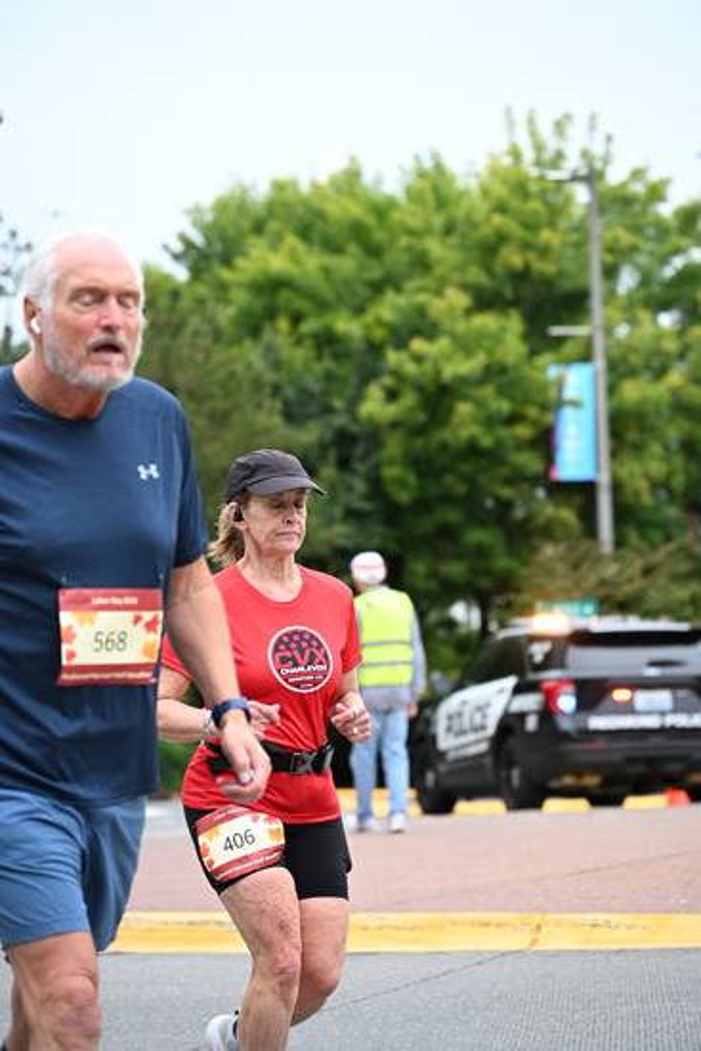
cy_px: 526
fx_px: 3036
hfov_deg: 13.2
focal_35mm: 104
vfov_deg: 19.6
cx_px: 350
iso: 1600
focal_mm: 104
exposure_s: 1/640
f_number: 4
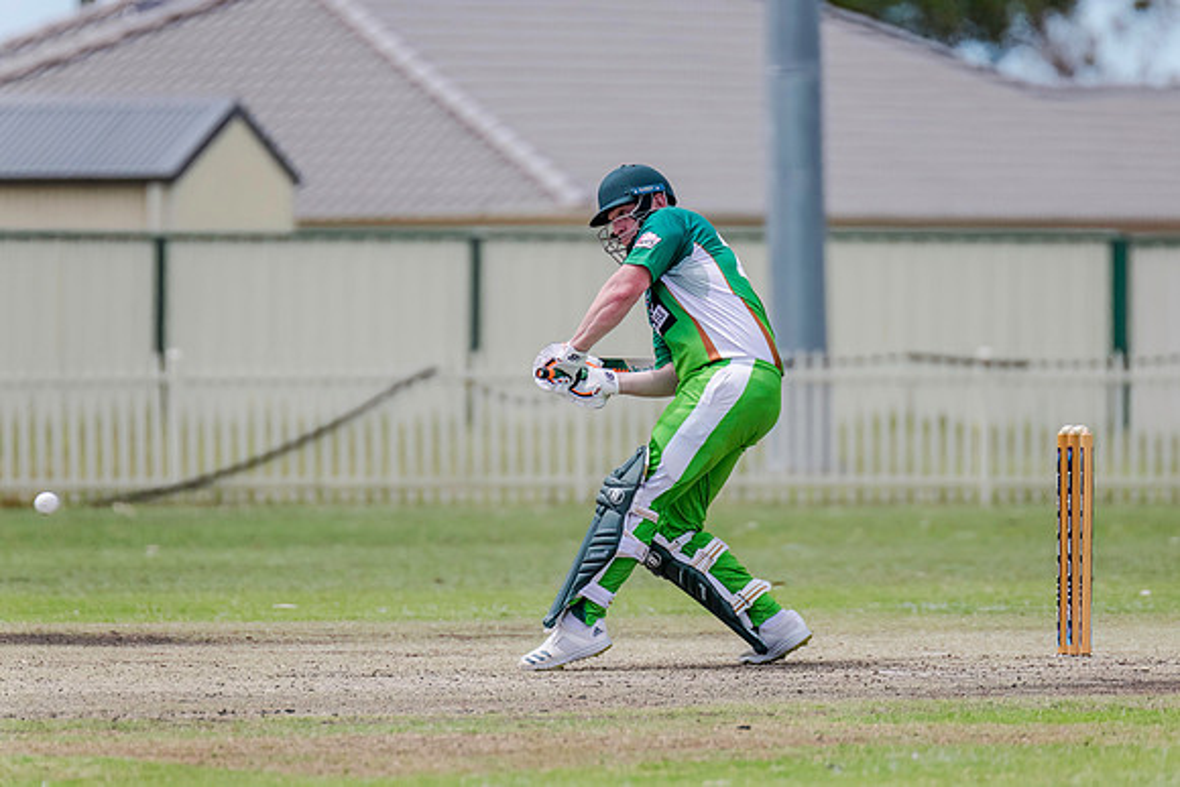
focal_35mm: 639
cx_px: 625
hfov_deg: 3.2
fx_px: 20935
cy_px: 372
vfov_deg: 2.2
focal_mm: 600
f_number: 6.3
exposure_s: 1/2500
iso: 800
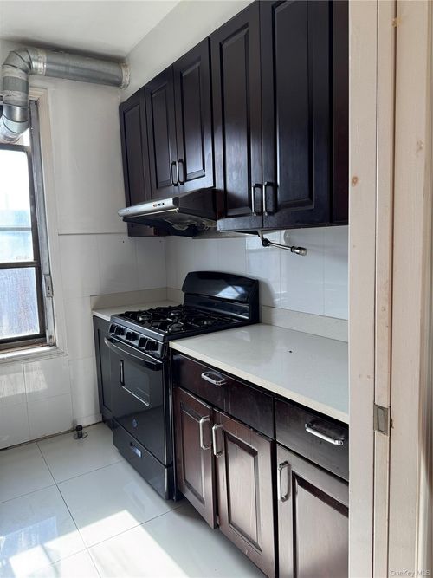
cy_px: 289
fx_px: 400
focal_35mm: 24
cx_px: 216
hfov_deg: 56.8
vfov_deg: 71.6
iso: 64
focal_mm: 6.76
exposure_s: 1/218
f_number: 1.78
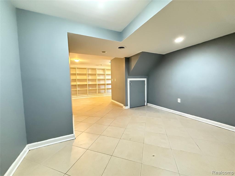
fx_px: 95
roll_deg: +1.7
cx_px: 118
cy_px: 88
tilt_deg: -4.0
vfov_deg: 85.7
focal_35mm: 14
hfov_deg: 102.1
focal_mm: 2.22
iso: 1250
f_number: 2.2
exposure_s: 1/60
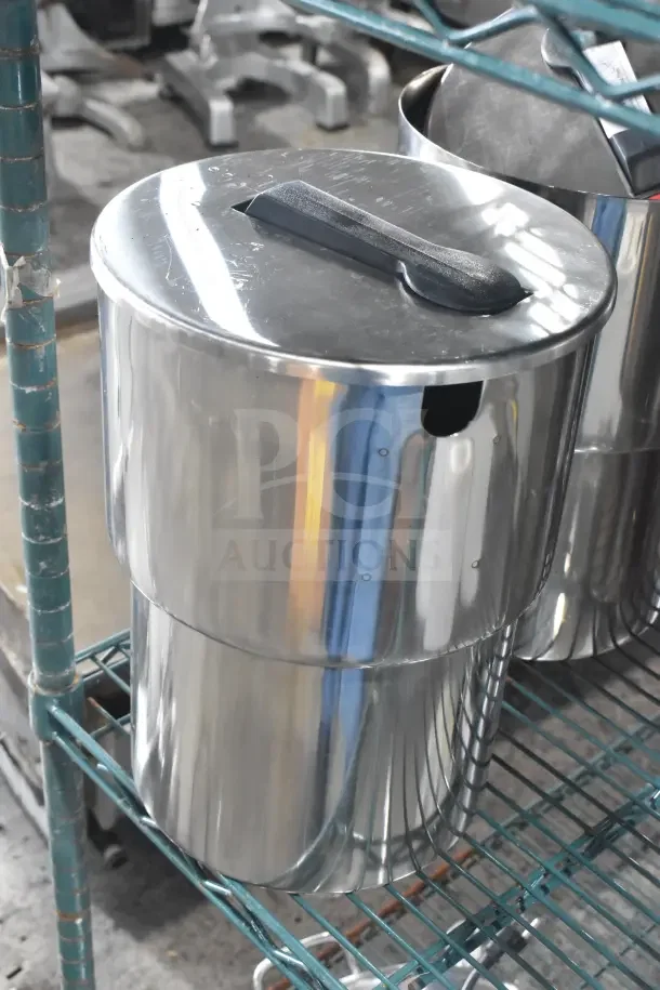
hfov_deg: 26.5
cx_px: 330
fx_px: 1402
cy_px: 495
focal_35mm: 51
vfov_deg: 38.9
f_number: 7.1
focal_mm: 34
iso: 6400
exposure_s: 1/200
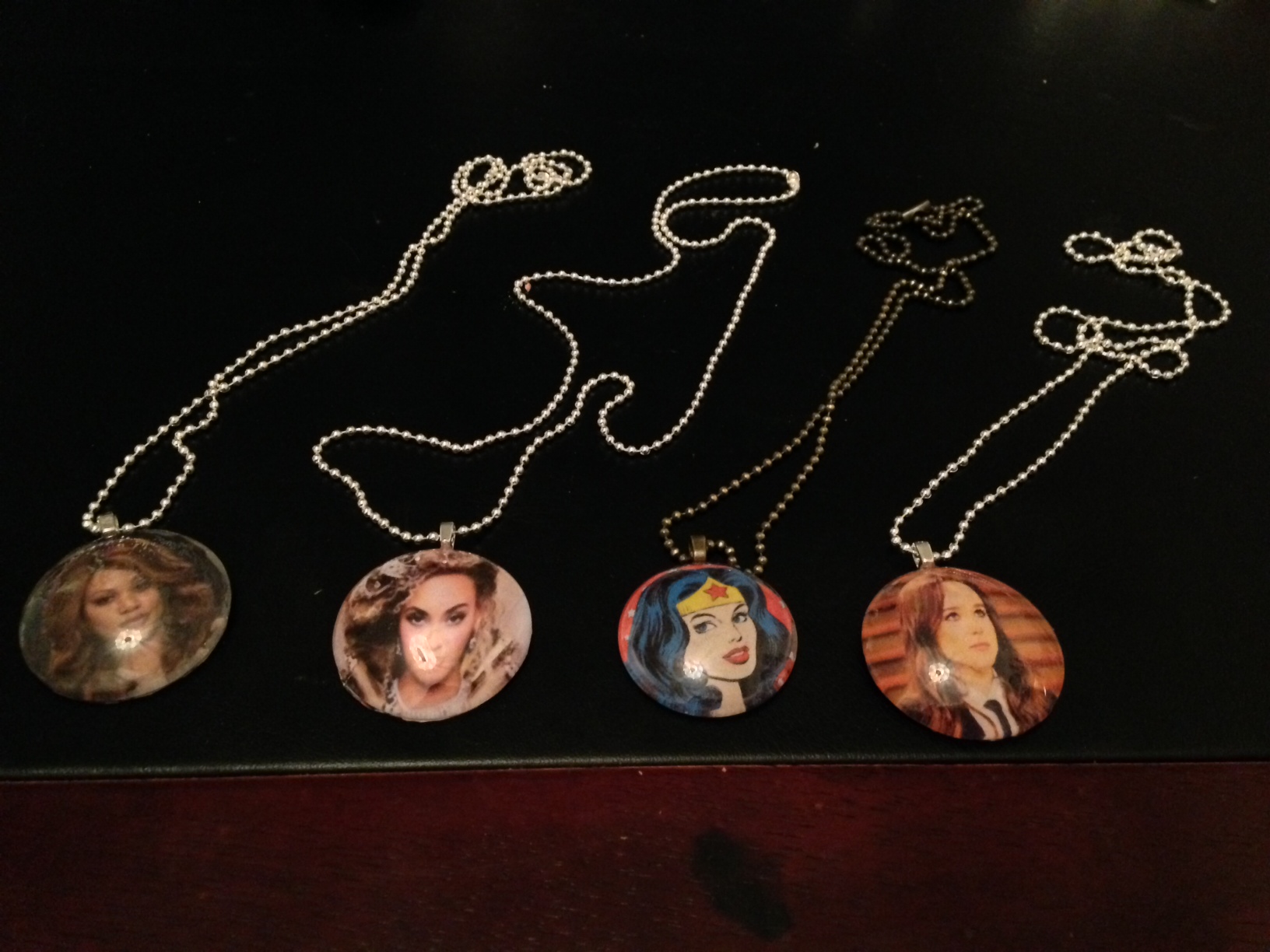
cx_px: 635
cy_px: 476
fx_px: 1211
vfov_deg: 42.9
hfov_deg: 55.4
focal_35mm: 33
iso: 800
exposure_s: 1/15
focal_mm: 4.12
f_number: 2.4
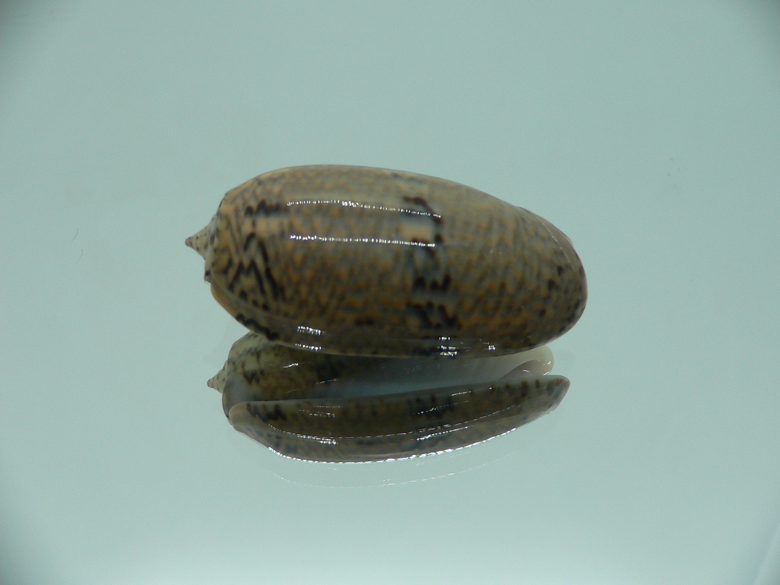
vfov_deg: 40.7
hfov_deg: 52.6
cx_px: 390
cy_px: 292
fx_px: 789
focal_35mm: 35
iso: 100
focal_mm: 4.6
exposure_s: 1/60
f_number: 2.8
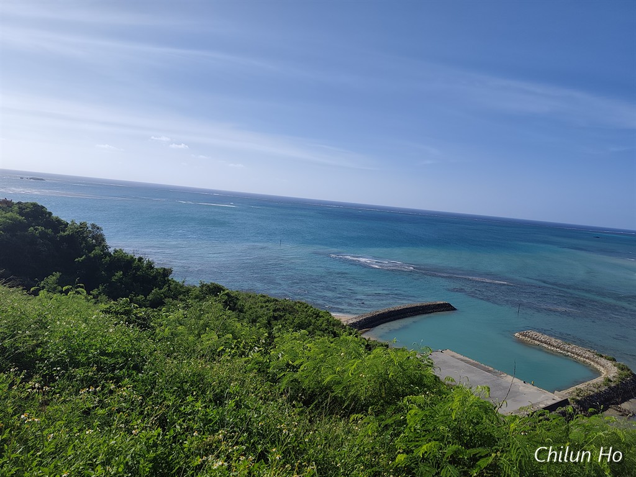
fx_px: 423
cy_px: 238
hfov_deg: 73.9
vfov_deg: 58.9
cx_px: 318
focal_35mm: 23
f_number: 1.7
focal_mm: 6.07
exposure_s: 1/1226
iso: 50
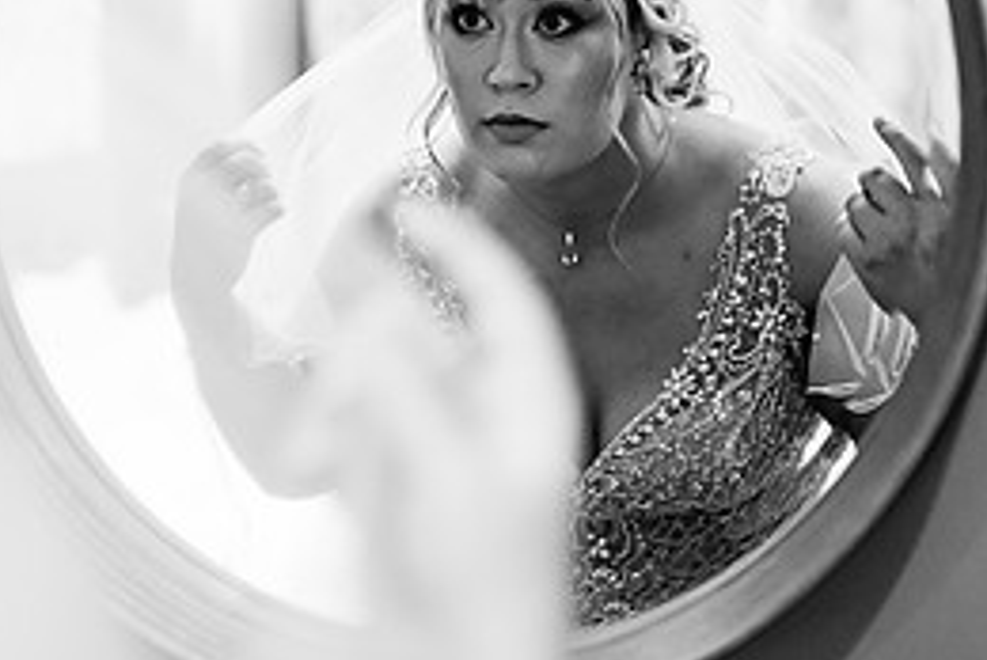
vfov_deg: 17.1
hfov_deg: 25.6
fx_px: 2141
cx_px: 224
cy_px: -28
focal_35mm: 78
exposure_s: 1/250
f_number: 1.4
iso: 1250
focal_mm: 35
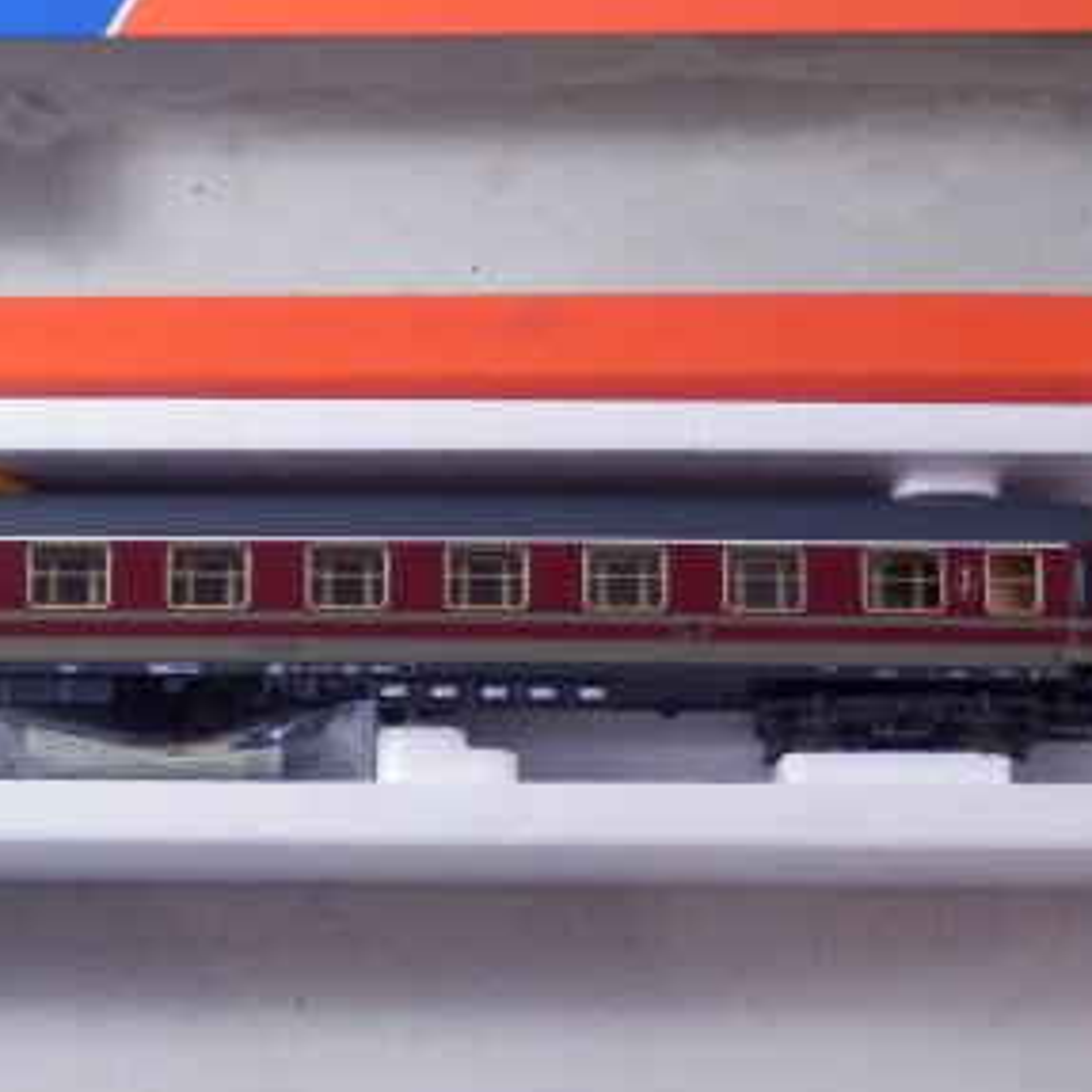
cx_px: 213
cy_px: 361
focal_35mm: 122
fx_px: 4354
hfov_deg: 14.2
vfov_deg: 14.3
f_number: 4.4
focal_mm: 11.9
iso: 800
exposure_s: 1/160
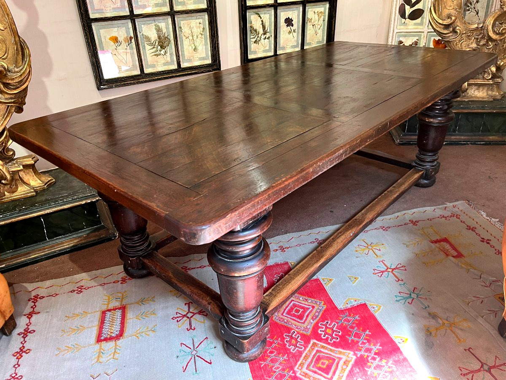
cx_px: 253
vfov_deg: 53.1
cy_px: 190
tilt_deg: -29.9
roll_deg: +2.8
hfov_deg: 67.3
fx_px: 380
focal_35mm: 26
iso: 125
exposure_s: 1/50
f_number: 1.6
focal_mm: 5.1
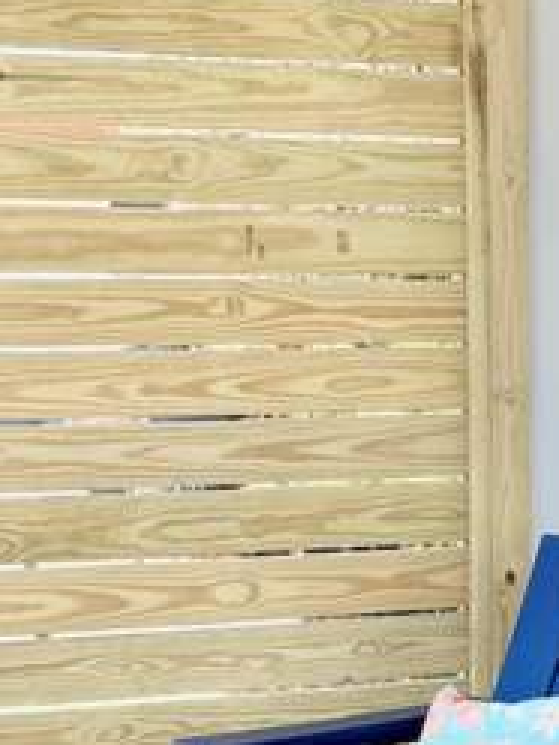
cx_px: 649
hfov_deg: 14.0
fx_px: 2218
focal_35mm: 103
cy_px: 529
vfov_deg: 19.0
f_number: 1.78
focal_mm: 6.76
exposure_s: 1/1261
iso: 80
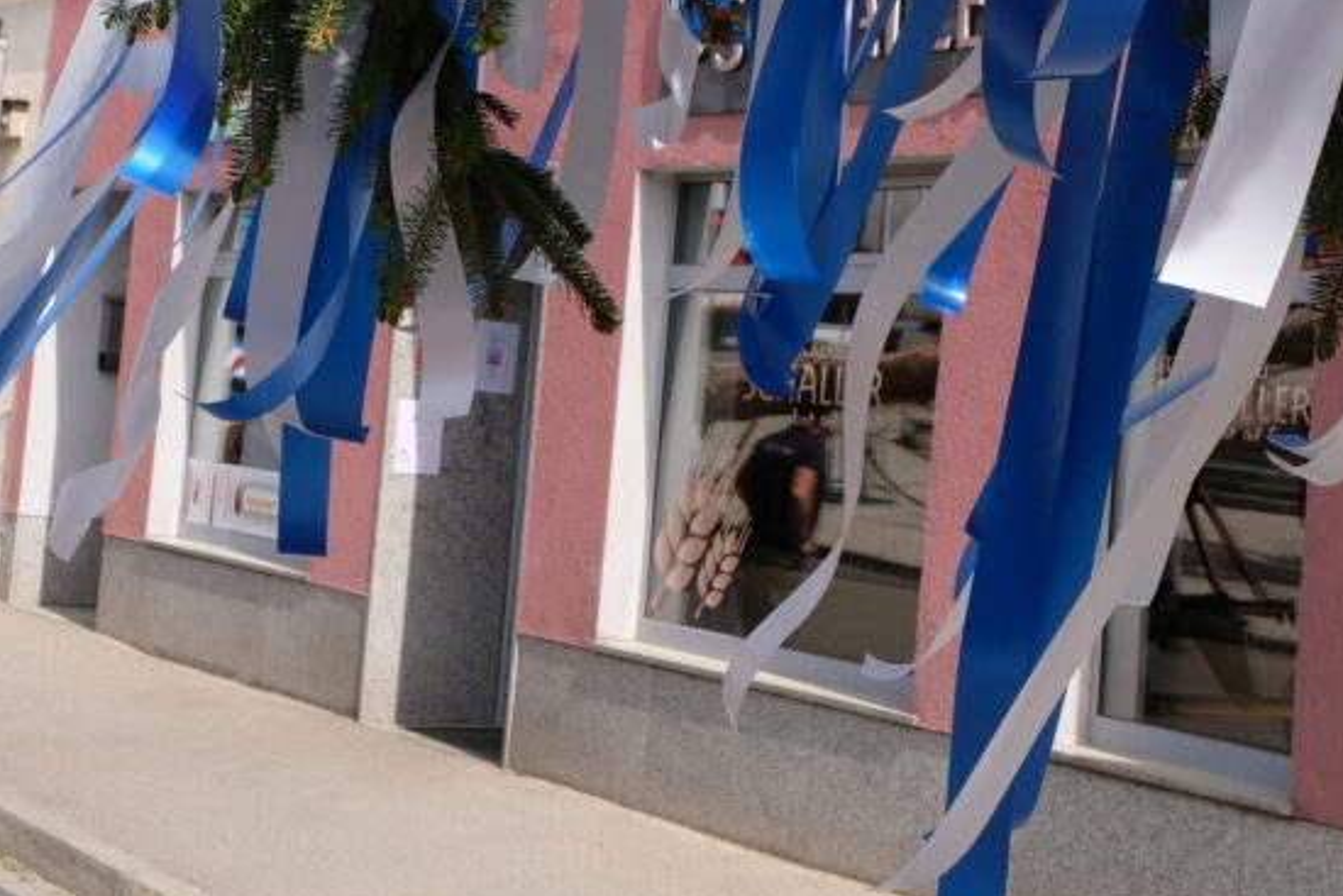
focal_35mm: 72
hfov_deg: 28.0
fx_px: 2687
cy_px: 68
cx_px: 525
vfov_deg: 18.6
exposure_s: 1/420
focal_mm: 22.2
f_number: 9
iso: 400
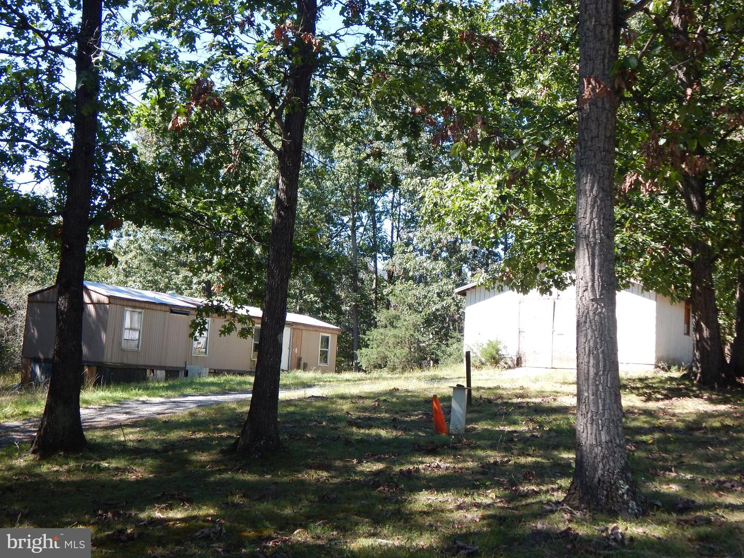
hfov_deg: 43.9
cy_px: 279
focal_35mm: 43
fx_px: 924
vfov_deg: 33.6
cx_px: 372
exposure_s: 1/200
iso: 125
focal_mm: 7.7
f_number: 3.6
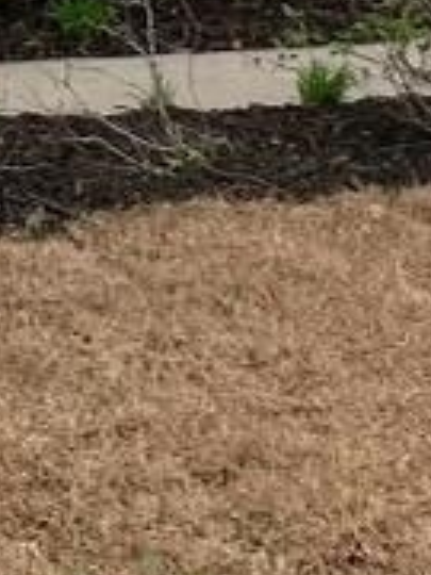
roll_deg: -0.5
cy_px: -866
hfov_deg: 9.9
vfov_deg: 11.0
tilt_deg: +13.4
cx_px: -80
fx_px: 2457
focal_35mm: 148
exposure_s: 1/152
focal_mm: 4.25
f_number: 1.8
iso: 25
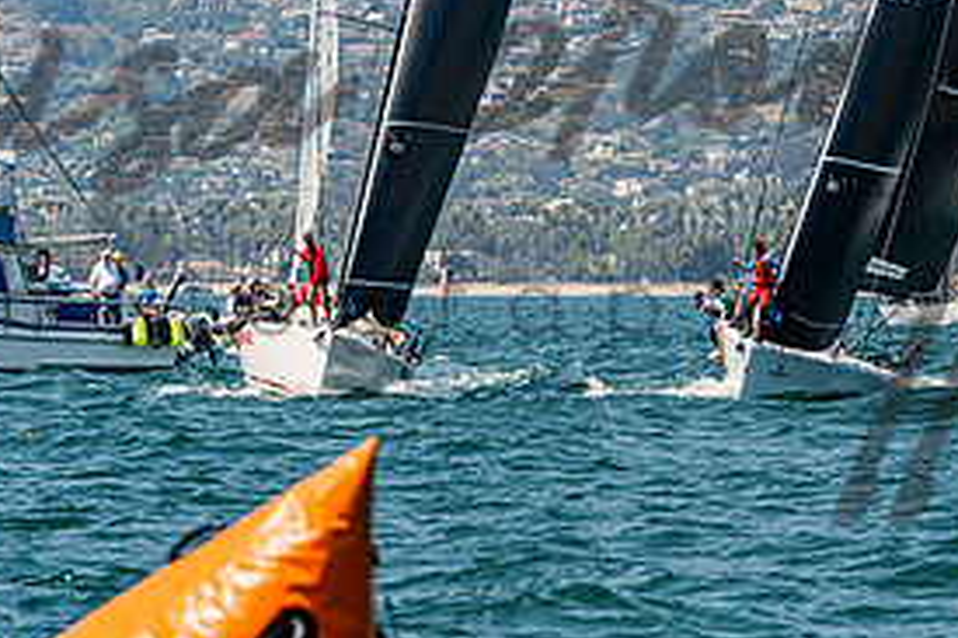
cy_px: 98
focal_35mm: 348
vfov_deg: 3.9
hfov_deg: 5.9
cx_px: 549
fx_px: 9255
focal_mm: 140
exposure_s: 1/2000
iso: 500
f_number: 8
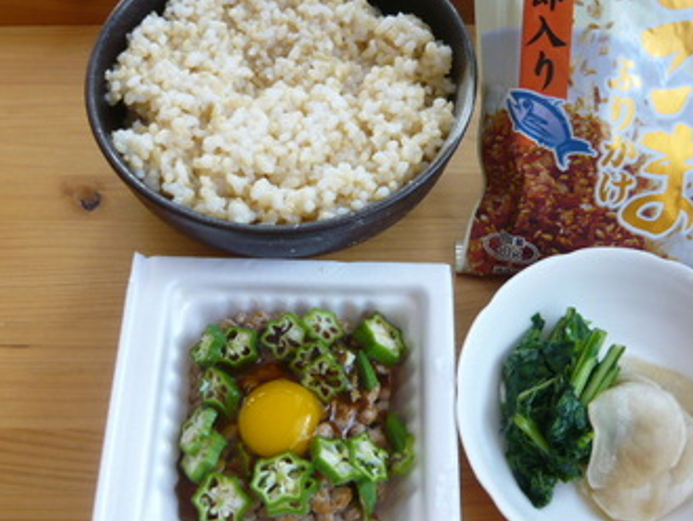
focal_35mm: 42
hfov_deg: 44.6
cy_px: 207
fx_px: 841
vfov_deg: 34.3
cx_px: 403
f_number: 2.8
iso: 200
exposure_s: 1/30
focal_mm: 5.5
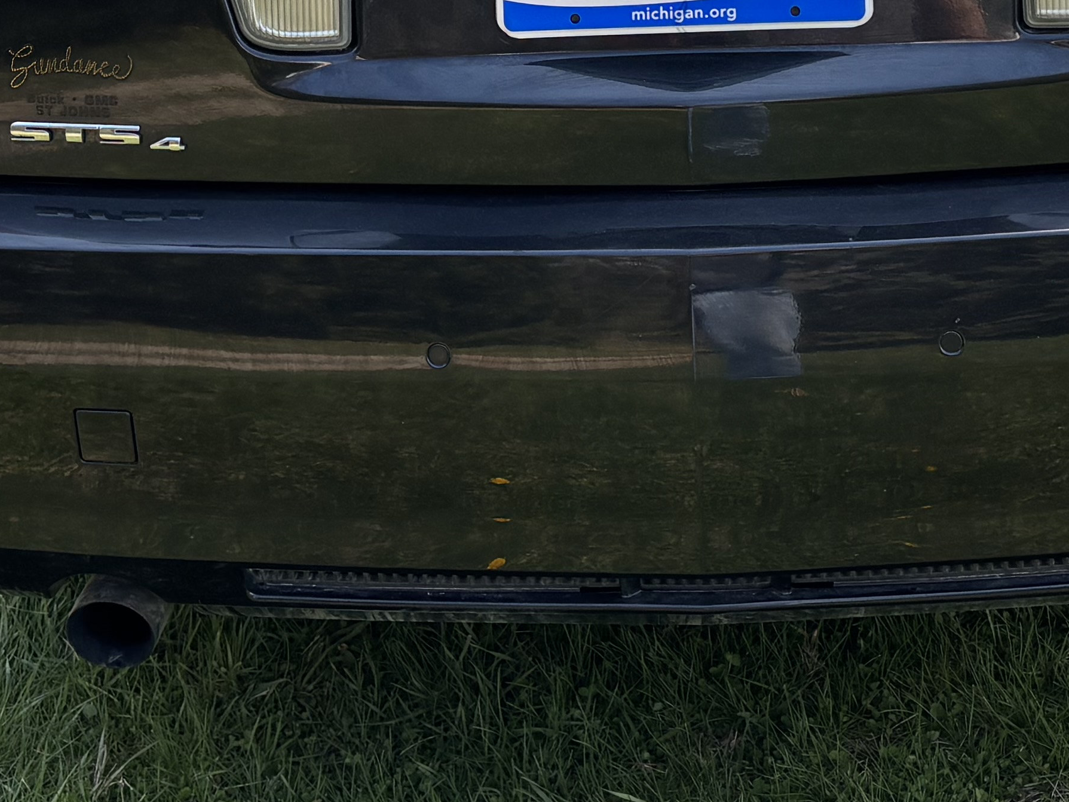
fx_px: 2563
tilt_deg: -19.0
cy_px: -145
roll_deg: +3.0
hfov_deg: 23.5
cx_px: 642
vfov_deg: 17.0
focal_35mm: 83
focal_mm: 5.96
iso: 50
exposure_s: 1/611
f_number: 1.6
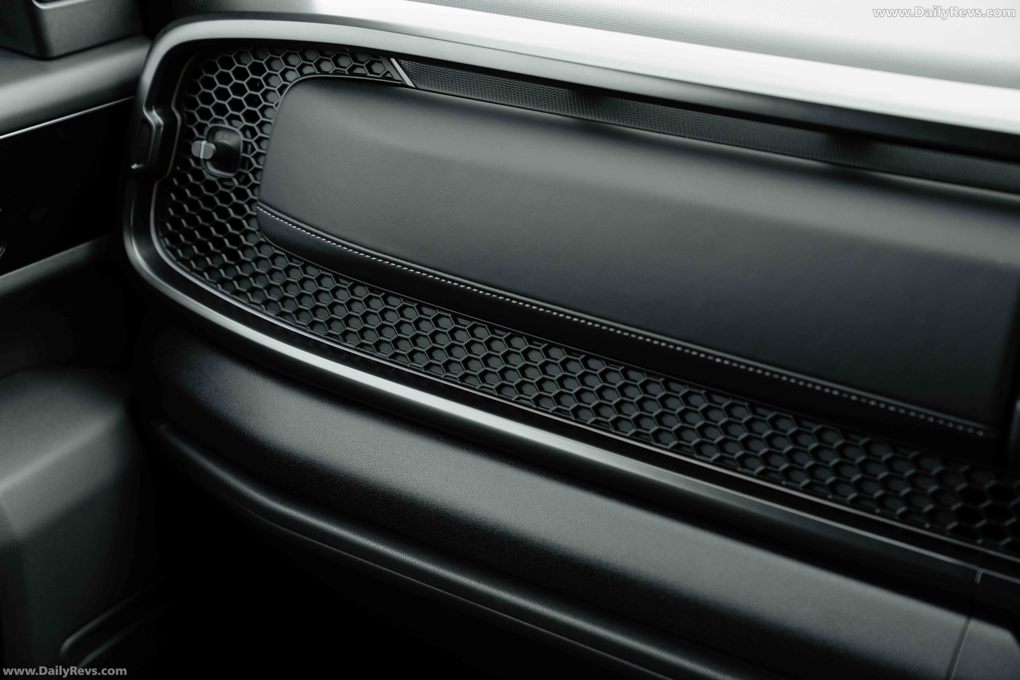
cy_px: 340
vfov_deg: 21.9
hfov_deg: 32.4
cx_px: 510
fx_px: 1757
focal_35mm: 62
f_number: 4
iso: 800
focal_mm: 62
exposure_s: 1/320
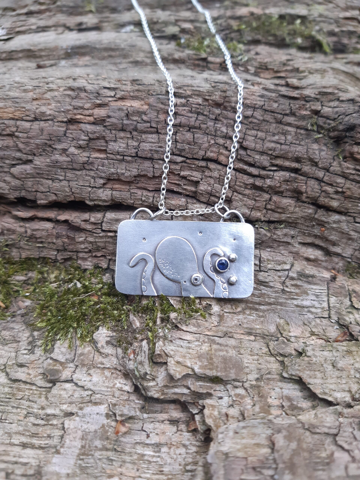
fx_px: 361
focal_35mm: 26
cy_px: 240
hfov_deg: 53.1
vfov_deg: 67.3
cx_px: 180
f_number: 1.7
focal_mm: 3.92
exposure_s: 1/50
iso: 80
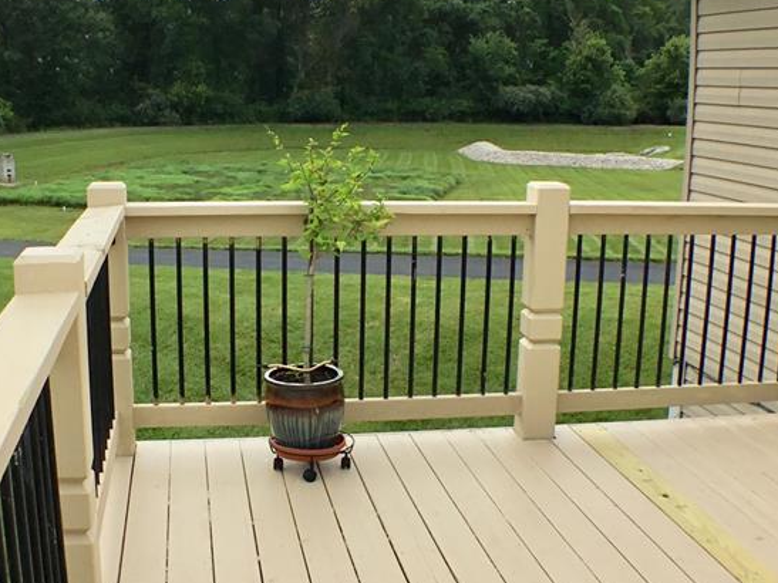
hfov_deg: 33.1
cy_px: 320
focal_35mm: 58
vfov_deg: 25.2
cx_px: 310
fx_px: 1303
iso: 25
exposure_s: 1/691
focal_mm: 3.3
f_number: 2.4
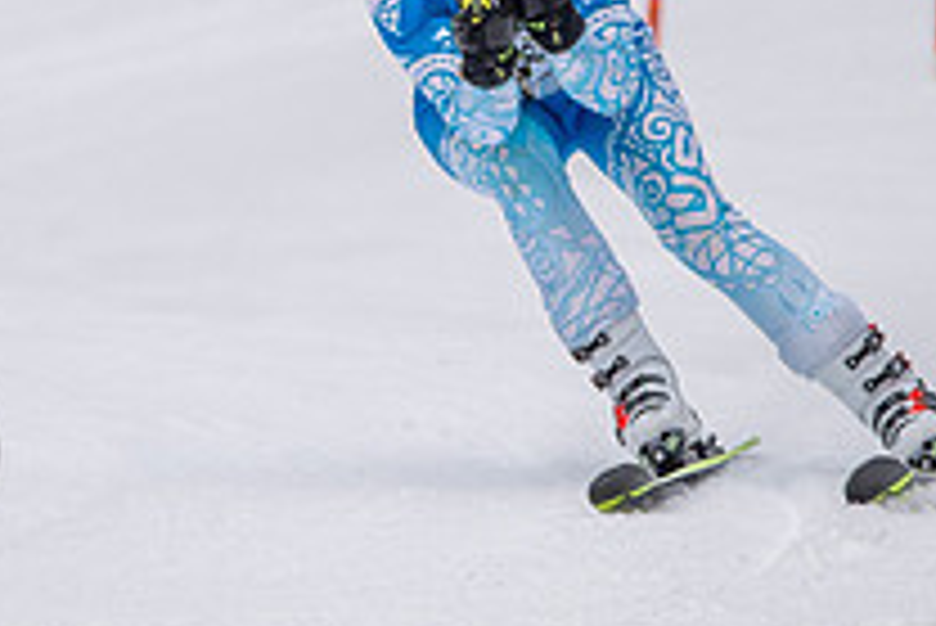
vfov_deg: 1.0
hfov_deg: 1.5
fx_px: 34759
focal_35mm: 1336
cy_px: 122
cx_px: 410
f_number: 6.3
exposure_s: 1/5000
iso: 2000
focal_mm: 480
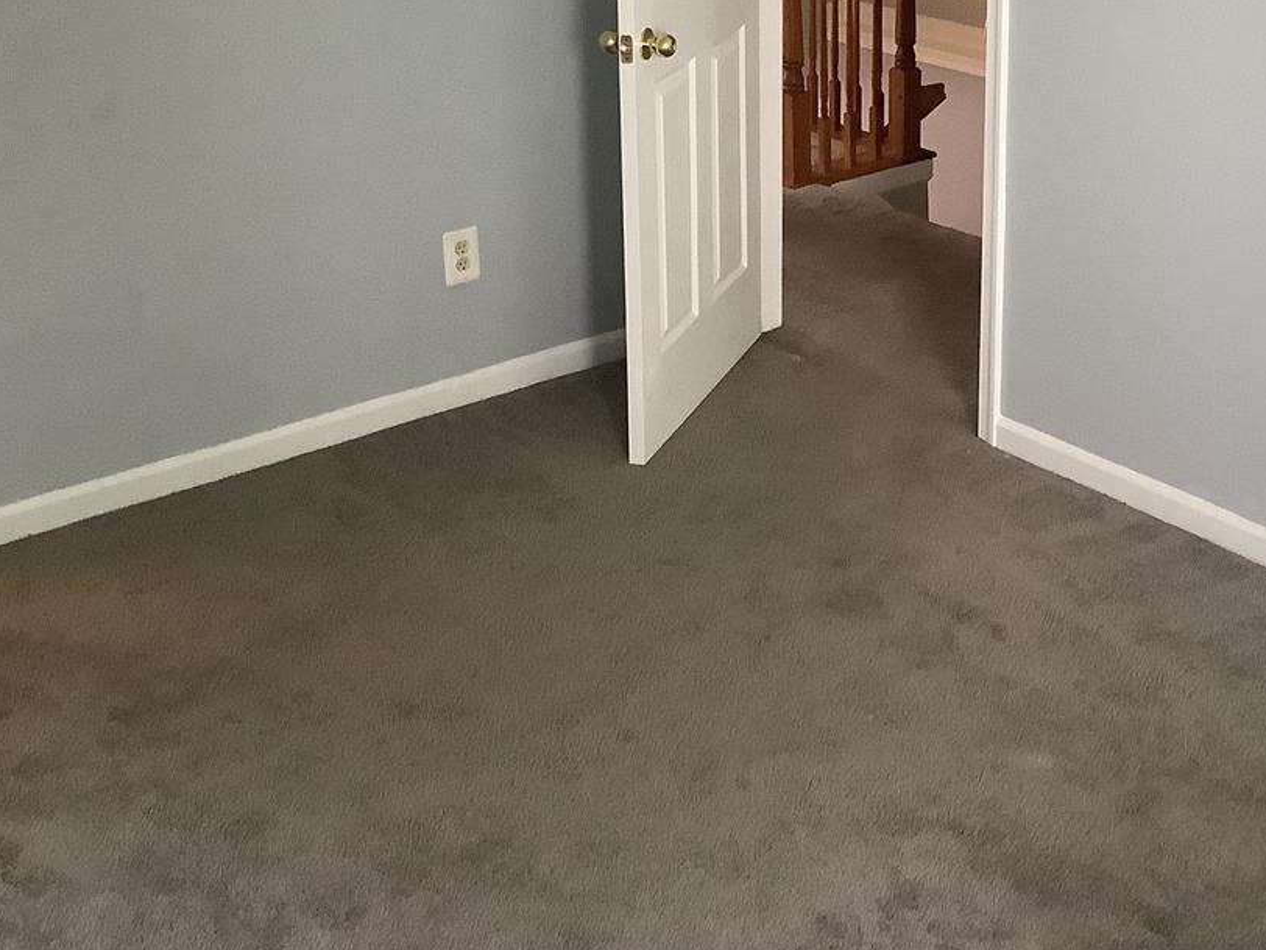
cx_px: 815
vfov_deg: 25.8
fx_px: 2011
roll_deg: +0.0
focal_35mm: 55
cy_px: 112
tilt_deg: -15.2
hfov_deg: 34.7
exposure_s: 1/60
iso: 200
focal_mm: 3.3
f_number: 2.4
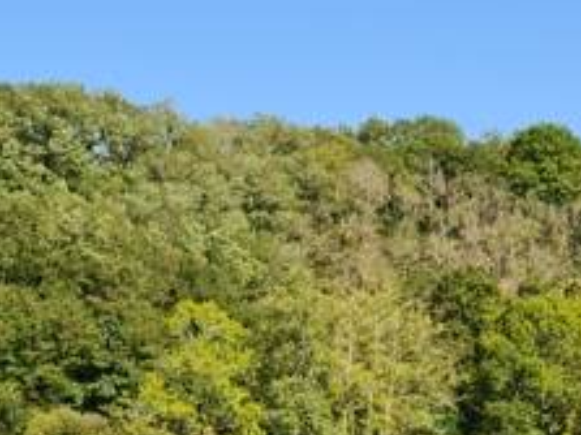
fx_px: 1627
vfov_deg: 14.1
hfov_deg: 19.9
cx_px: 498
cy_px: 685
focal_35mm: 97
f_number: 2
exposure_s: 1/478
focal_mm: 5.9
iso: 25
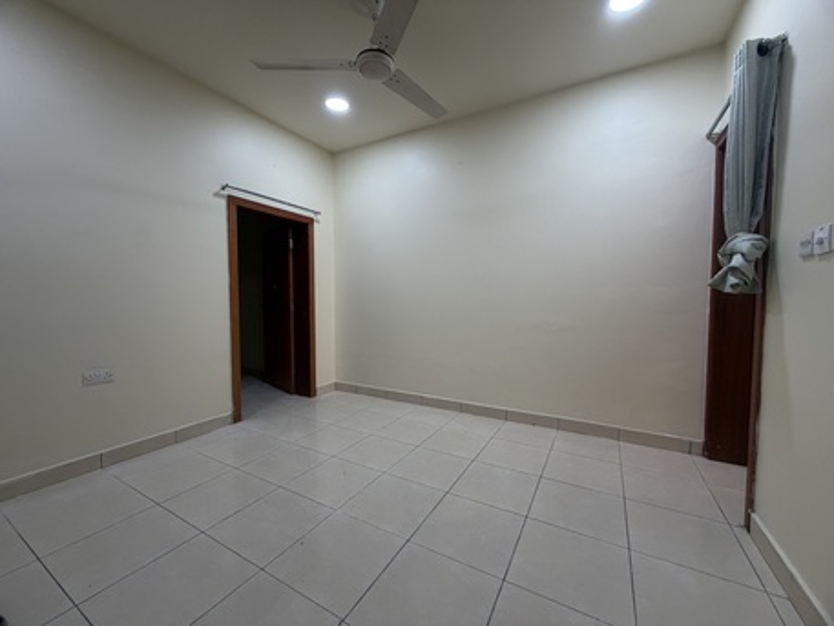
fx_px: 337
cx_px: 417
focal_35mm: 14
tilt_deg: -2.2
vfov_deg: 85.7
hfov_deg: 102.0
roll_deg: +0.0
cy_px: 313
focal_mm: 2.22
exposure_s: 1/121
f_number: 2.2
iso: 250
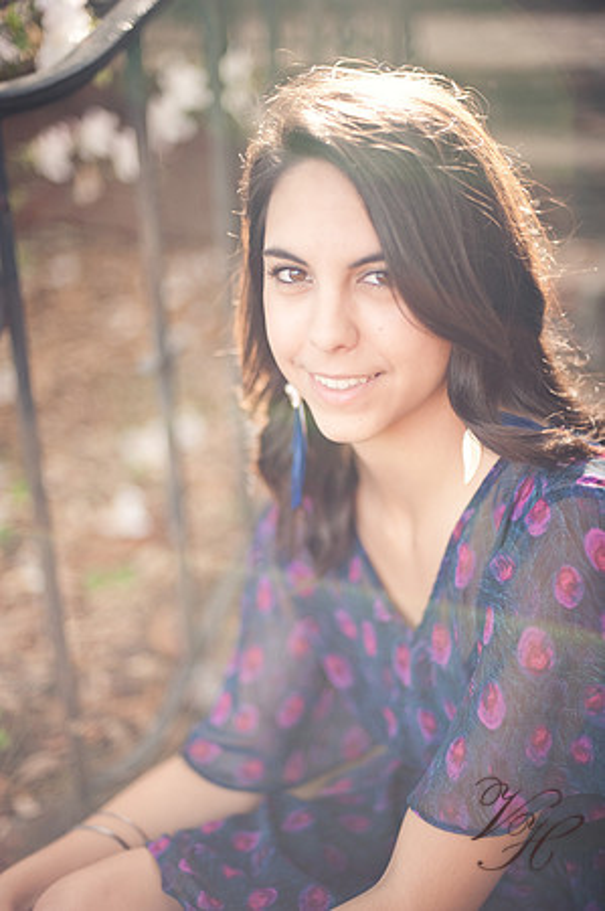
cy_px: 456
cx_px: 302
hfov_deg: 26.9
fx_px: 1263
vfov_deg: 39.6
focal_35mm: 50
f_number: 1.4
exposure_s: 1/1000
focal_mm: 50
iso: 320
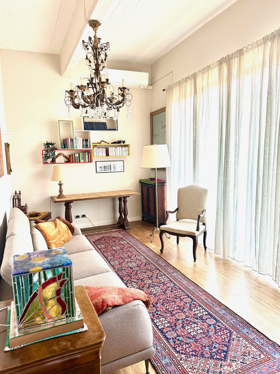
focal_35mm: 24
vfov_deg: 71.6
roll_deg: +1.5
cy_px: 187
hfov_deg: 56.8
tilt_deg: -7.2
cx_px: 140
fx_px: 259
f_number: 1.78
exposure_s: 1/100
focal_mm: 6.86
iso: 80
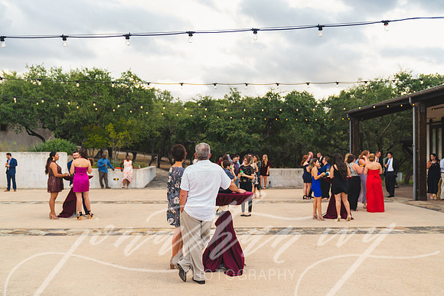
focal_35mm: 35
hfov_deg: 54.4
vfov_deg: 37.9
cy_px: 148
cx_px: 222
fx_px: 432
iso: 50
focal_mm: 35
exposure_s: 1/125
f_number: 2.8
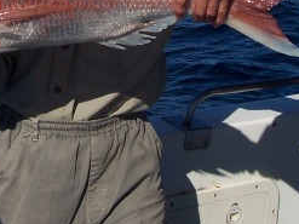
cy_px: -5
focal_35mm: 96
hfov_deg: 20.4
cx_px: 98
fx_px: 829
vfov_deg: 15.1
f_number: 5.6
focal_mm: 5.6
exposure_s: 1/1000
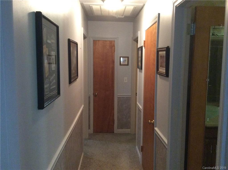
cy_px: 85
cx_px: 114
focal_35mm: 32
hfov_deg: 56.9
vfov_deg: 44.0
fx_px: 210
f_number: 2.4
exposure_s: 1/15
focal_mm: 3.3
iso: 320
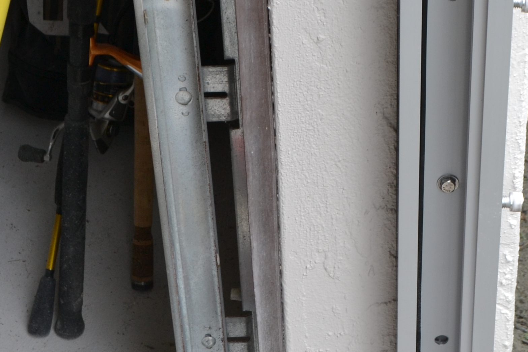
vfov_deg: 12.9
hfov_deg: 19.2
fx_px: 1554
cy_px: 125
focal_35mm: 106
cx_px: 394
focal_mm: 24
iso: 160
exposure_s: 1/125
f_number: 5.6
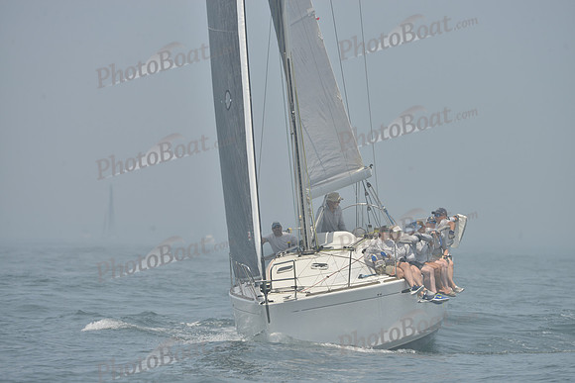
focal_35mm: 240
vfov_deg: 5.7
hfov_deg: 8.6
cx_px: 288
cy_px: 192
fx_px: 3834
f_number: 9
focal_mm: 240
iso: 280
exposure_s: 1/1000
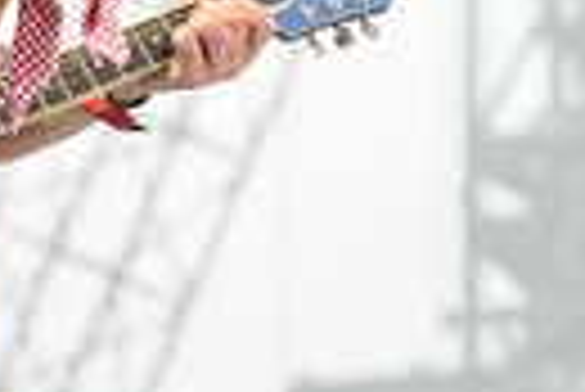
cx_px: 20
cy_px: -126
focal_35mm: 606
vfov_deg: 2.3
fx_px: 9858
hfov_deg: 3.4
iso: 500
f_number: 6.3
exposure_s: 1/100
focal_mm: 175
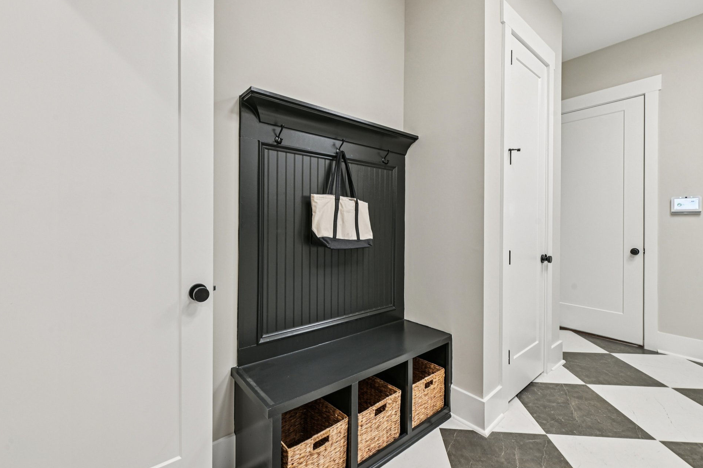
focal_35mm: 15
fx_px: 293
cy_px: 221
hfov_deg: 100.4
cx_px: 344
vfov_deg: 77.2
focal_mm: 14
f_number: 9
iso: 200
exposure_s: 1/2.5
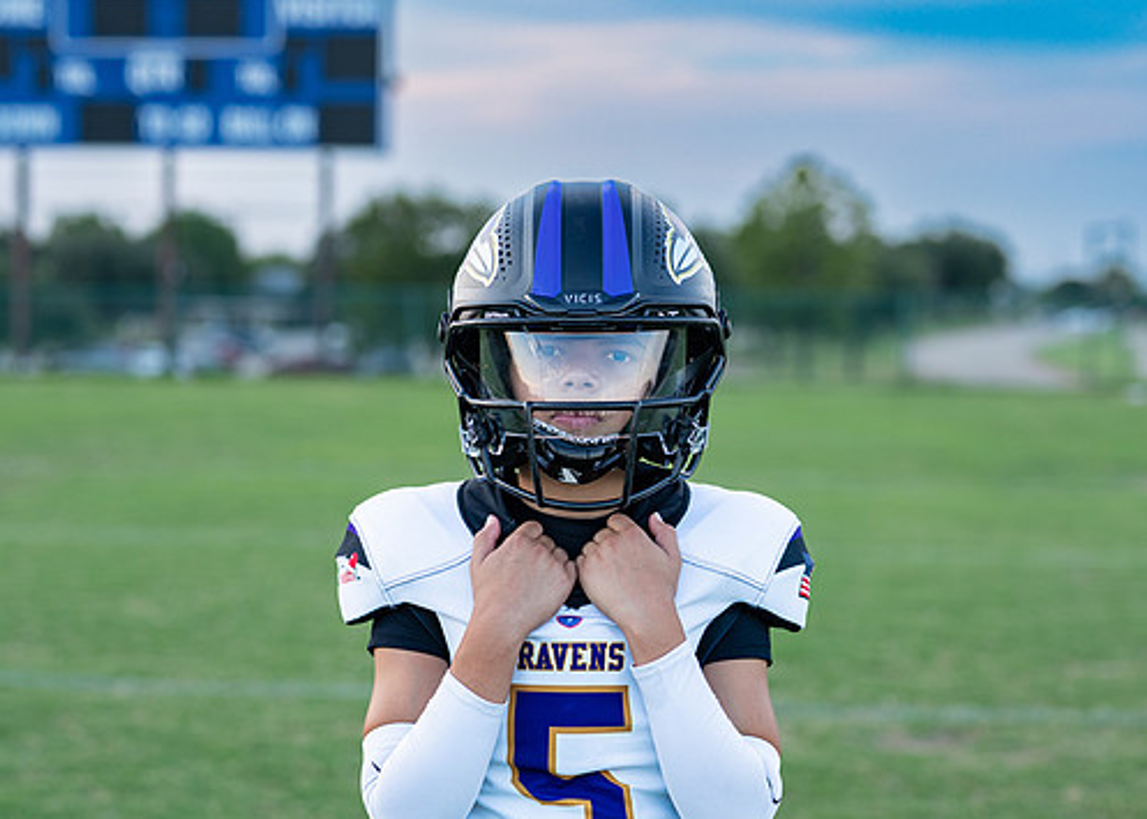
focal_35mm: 80
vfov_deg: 17.9
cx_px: 584
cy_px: 456
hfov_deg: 24.8
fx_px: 2606
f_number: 2
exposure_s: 1/400
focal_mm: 50
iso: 160
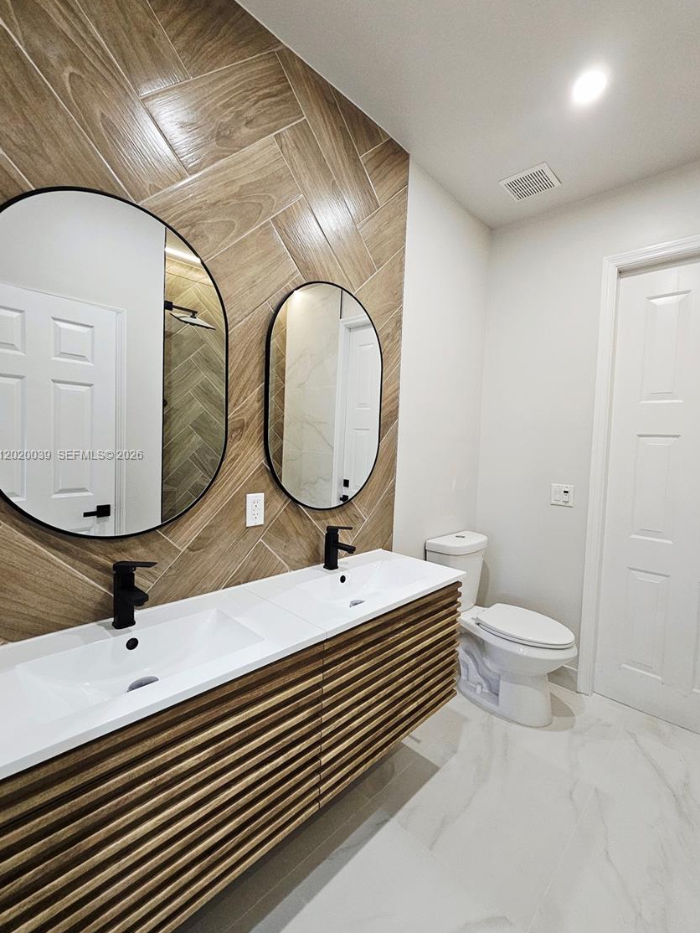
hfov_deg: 85.7
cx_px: 364
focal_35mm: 14
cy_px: 456
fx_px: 377
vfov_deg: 102.0
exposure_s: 1/101
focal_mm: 2.2
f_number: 2.2
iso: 400
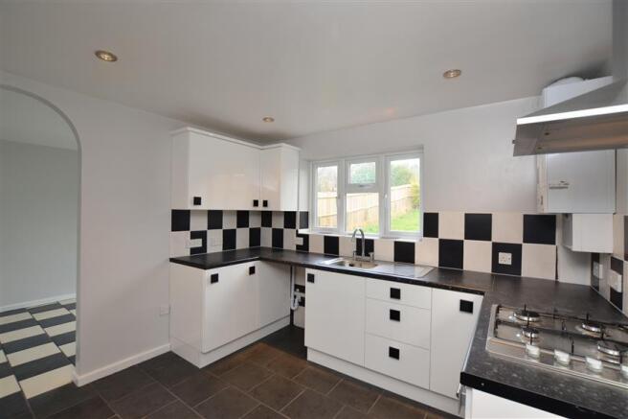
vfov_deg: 77.3
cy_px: 210
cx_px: 314
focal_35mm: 15
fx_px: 262
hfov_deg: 100.4
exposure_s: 1/20
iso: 400
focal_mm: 10
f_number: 5.6
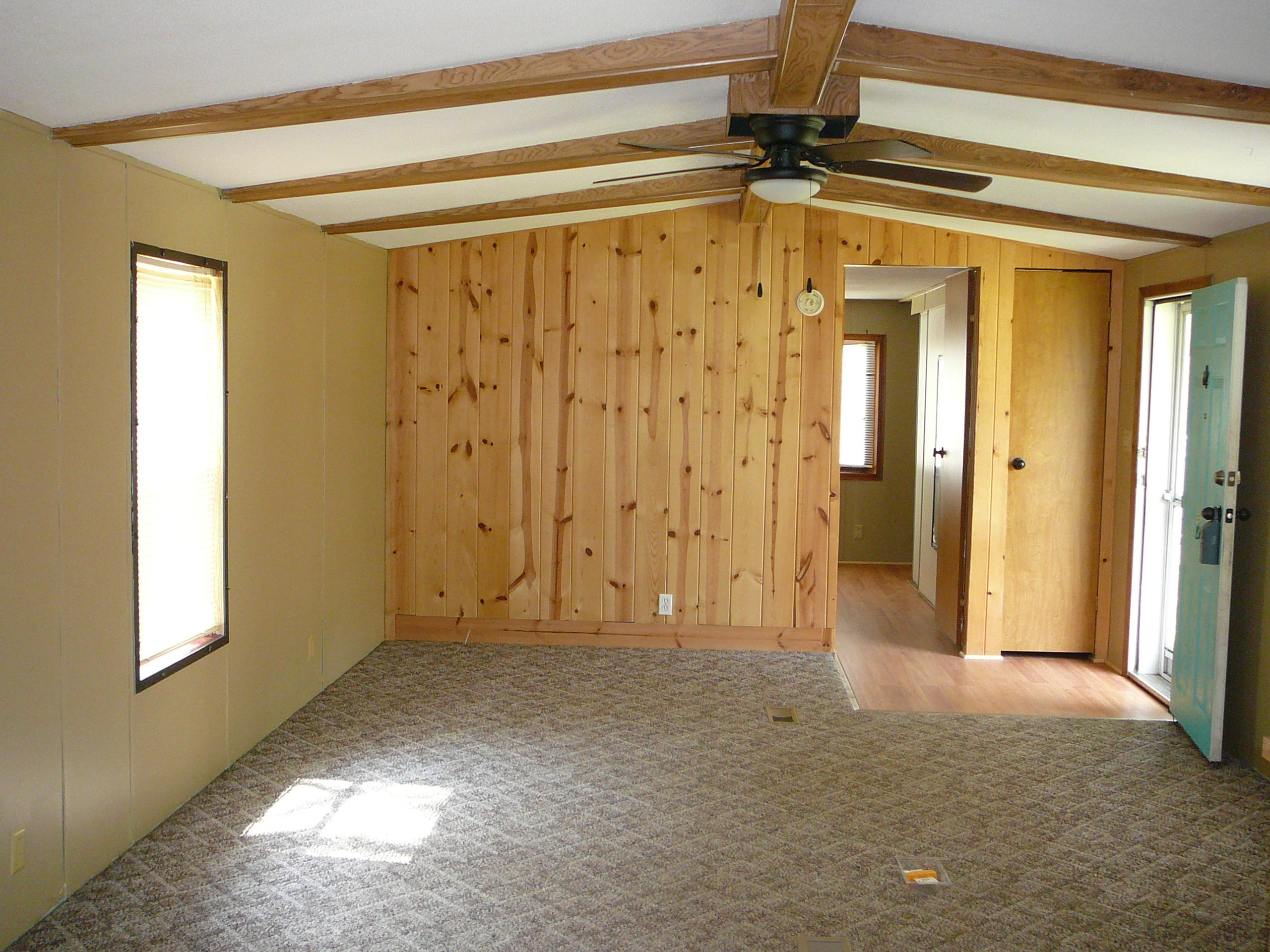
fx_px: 1284
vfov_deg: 40.7
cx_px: 635
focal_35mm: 35
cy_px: 476
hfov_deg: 52.6
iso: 200
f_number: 2.8
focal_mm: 5.2
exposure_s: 1/30
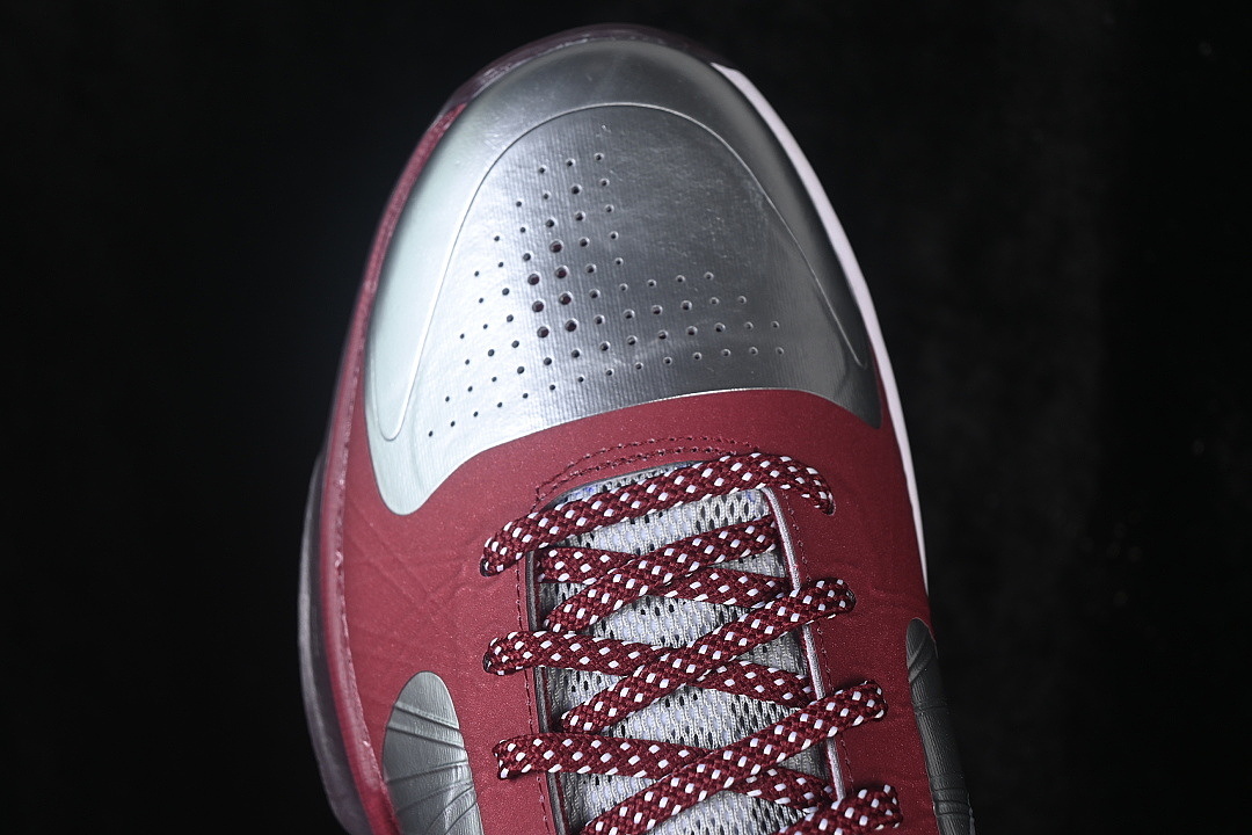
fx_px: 2608
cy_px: 418
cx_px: 626
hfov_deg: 27.0
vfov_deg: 18.2
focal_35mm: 75
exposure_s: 1/60
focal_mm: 50
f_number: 6.3
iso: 160
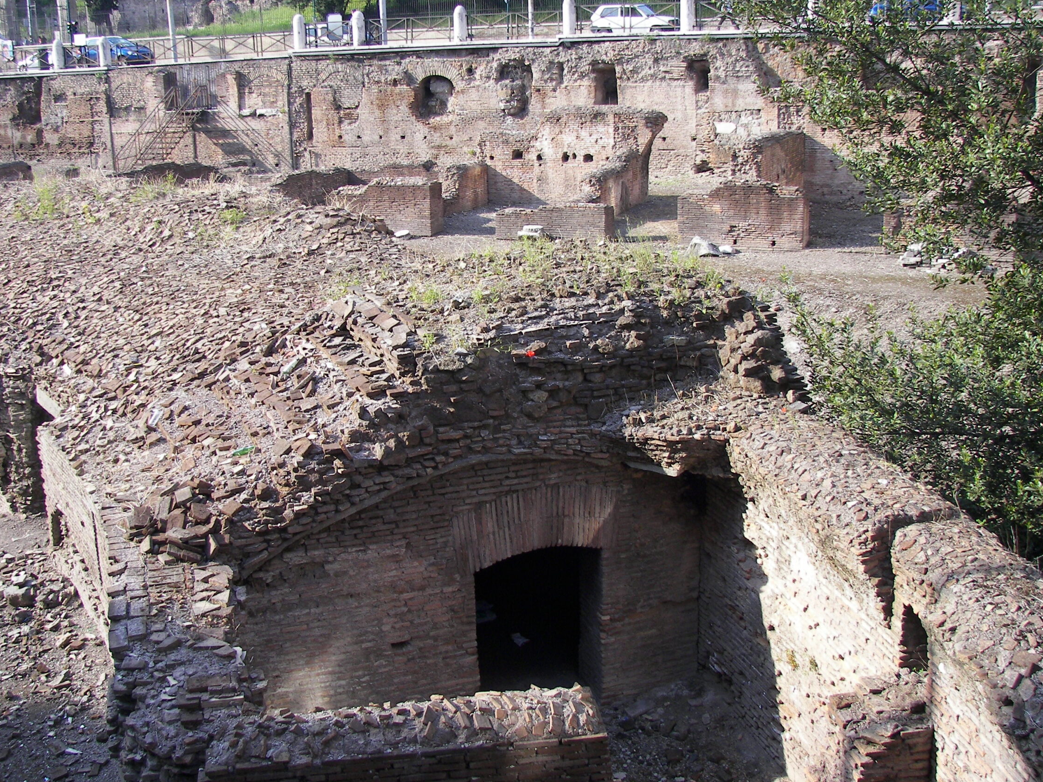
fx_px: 1235
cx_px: 484
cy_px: 356
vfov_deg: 35.1
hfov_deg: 45.7
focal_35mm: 41
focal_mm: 6
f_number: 2.8
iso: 64
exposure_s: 1/320
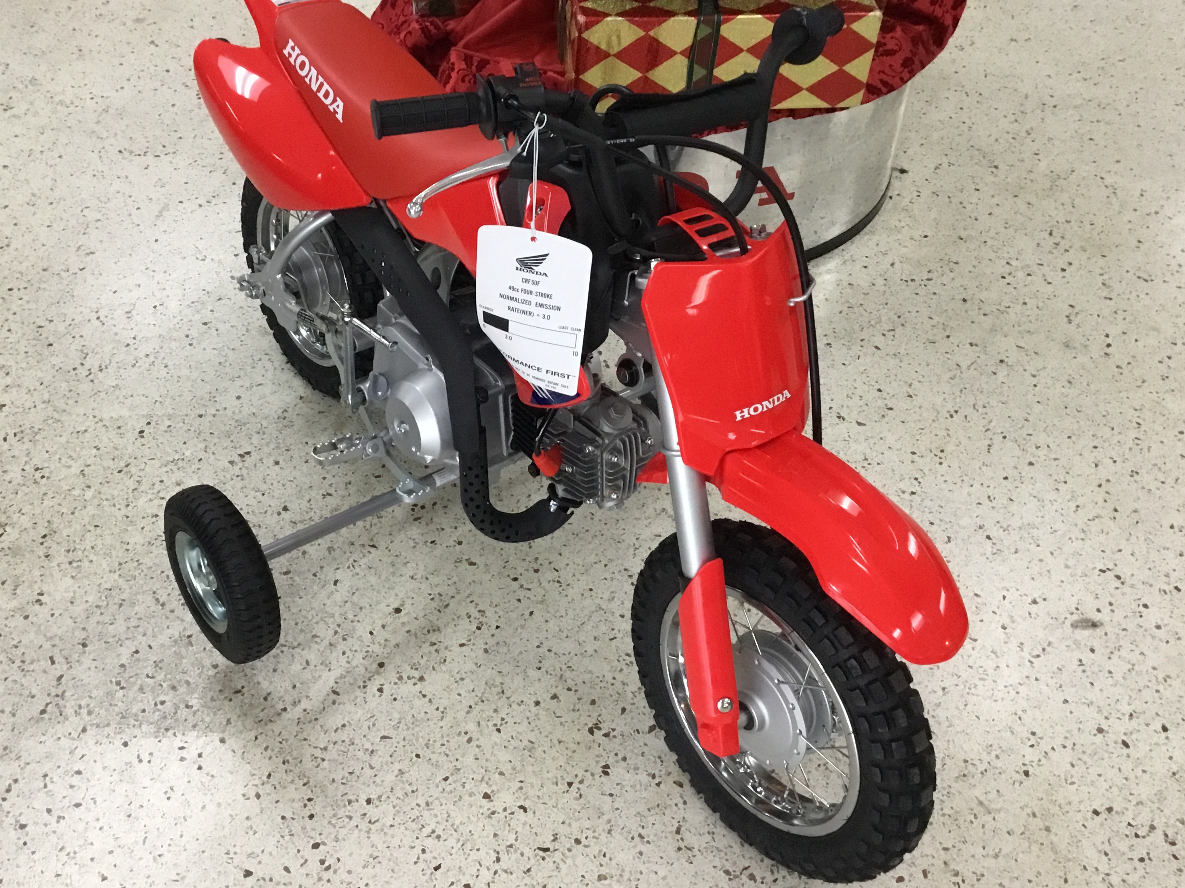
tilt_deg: -41.2
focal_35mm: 36
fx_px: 1232
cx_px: 527
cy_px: 388
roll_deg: -1.7
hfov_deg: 51.3
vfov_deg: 39.6
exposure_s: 1/30
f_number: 2.4
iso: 200
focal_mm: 3.3
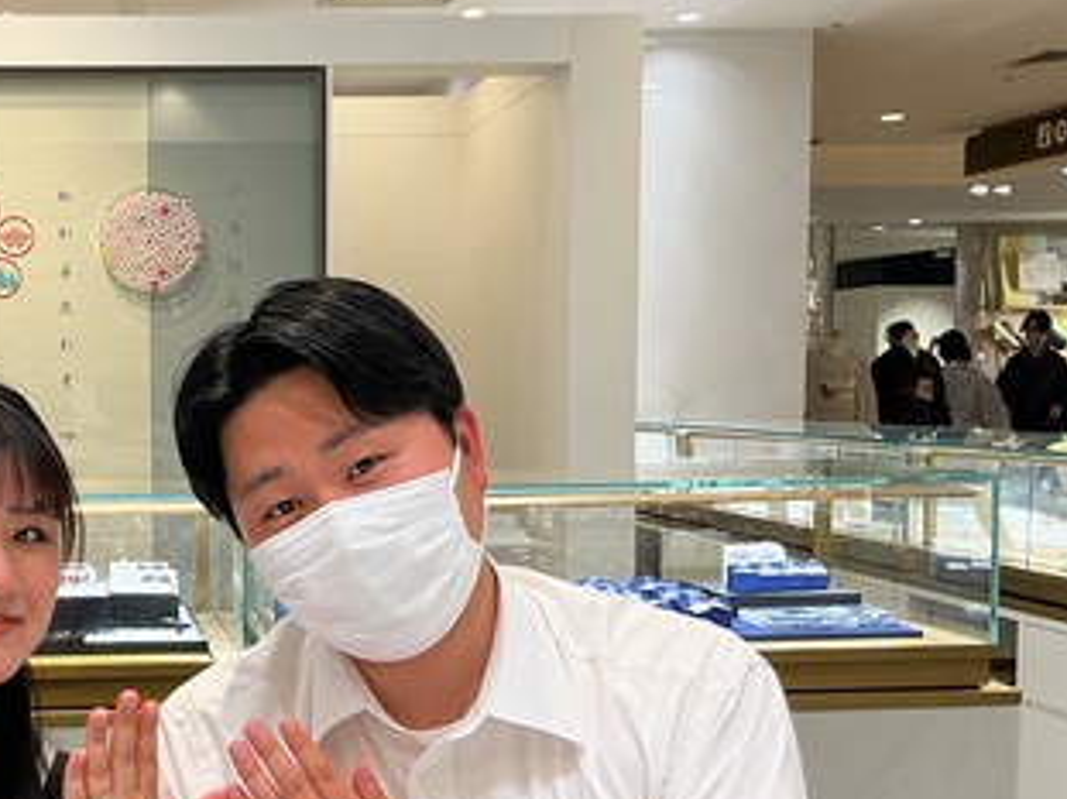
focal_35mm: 56
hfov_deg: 33.0
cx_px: 154
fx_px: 1725
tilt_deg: -5.4
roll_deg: +0.3
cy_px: 525
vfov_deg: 26.0
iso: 32
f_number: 1.8
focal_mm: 3
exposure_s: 1/120
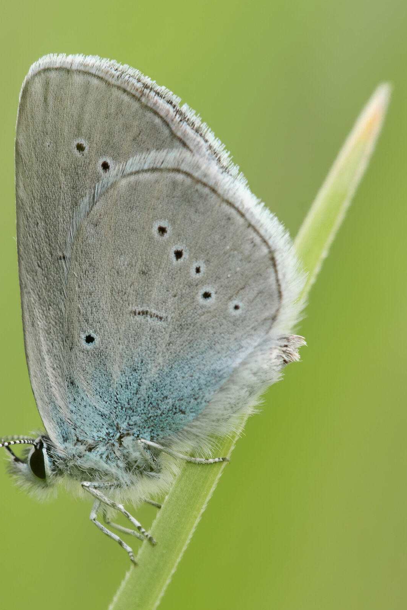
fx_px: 5715
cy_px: 358
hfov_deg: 4.1
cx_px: 107
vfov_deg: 6.1
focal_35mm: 337
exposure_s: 1/200
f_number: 14
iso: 400
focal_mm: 150
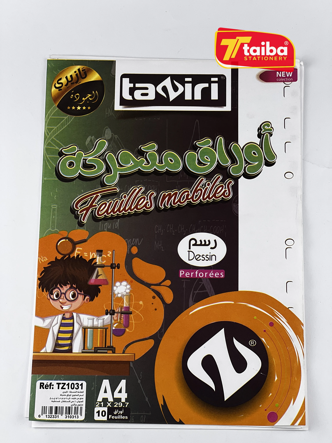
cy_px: 222
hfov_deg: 19.1
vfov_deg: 25.3
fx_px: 985
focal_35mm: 77
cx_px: 166
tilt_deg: -76.6
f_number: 2.8
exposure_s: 1/259
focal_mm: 9
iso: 32
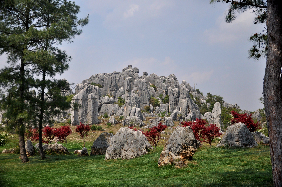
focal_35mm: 38
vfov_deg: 35.4
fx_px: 293
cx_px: 141
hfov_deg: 51.3
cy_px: 94
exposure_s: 1/1000
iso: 200
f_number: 4
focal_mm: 25
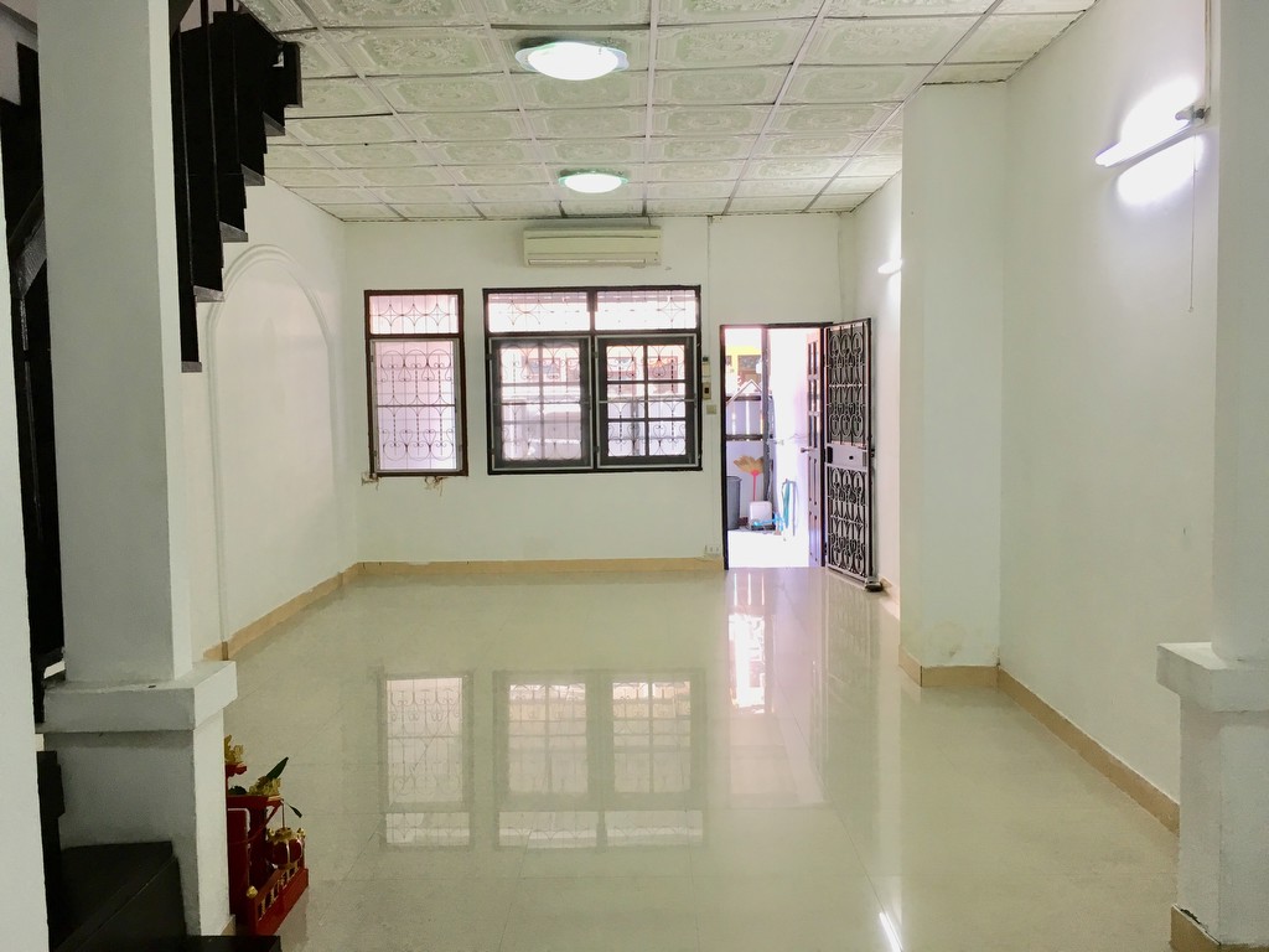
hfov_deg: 61.7
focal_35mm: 29
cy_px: 476
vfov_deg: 48.2
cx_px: 634
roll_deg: +0.6
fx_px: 1063
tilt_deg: -6.5
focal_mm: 4.15
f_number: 2.2
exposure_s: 1/33
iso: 40
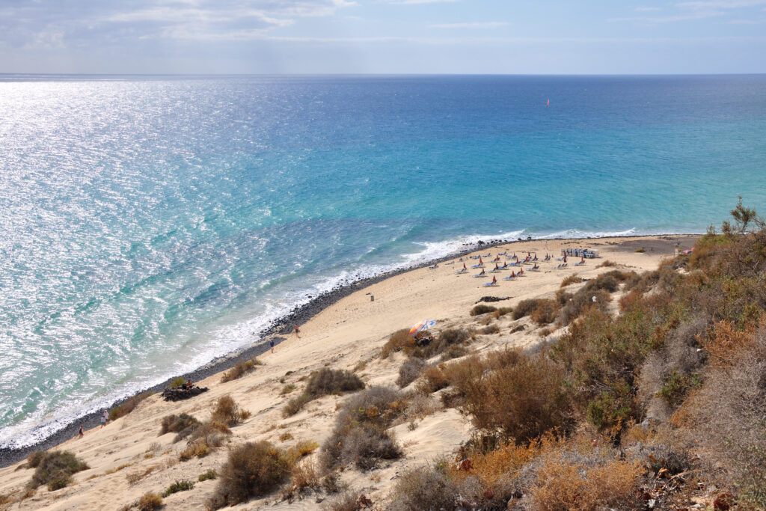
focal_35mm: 42
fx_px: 894
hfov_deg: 46.4
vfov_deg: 31.9
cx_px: 383
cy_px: 256
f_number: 10
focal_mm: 28
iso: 200
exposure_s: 1/320
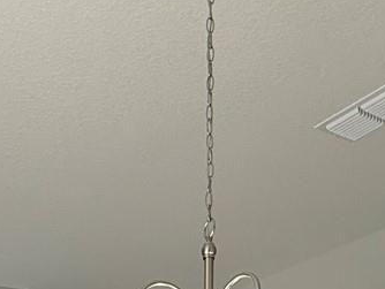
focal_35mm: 67
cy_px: 666
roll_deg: -0.1
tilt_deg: -3.0
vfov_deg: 15.0
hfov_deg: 28.9
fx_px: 746
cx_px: 179
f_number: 2.2
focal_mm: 2.22
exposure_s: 1/120
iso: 100
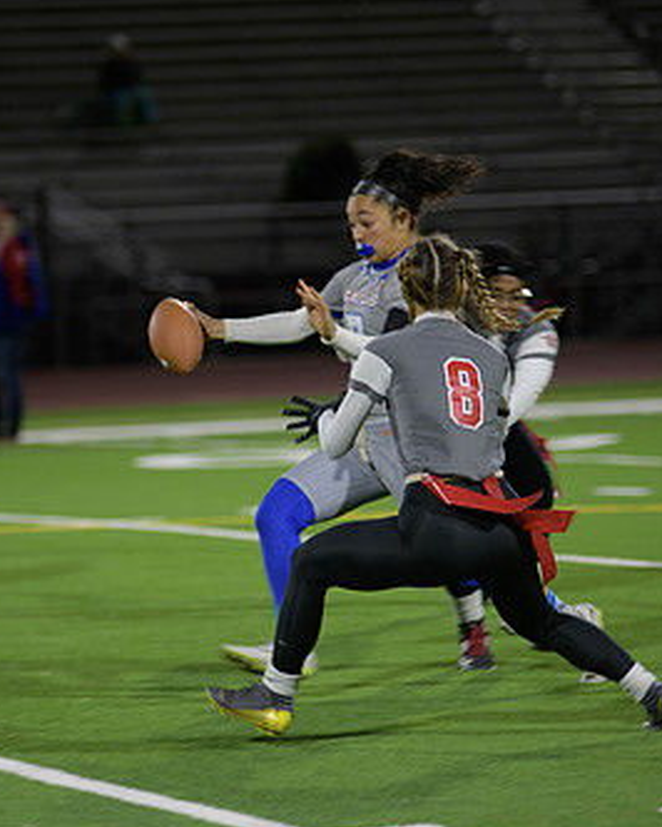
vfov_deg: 6.7
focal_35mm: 287
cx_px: 284
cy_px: 420
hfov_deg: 5.4
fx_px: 7022
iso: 720
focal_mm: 175
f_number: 2.8
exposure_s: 1/200
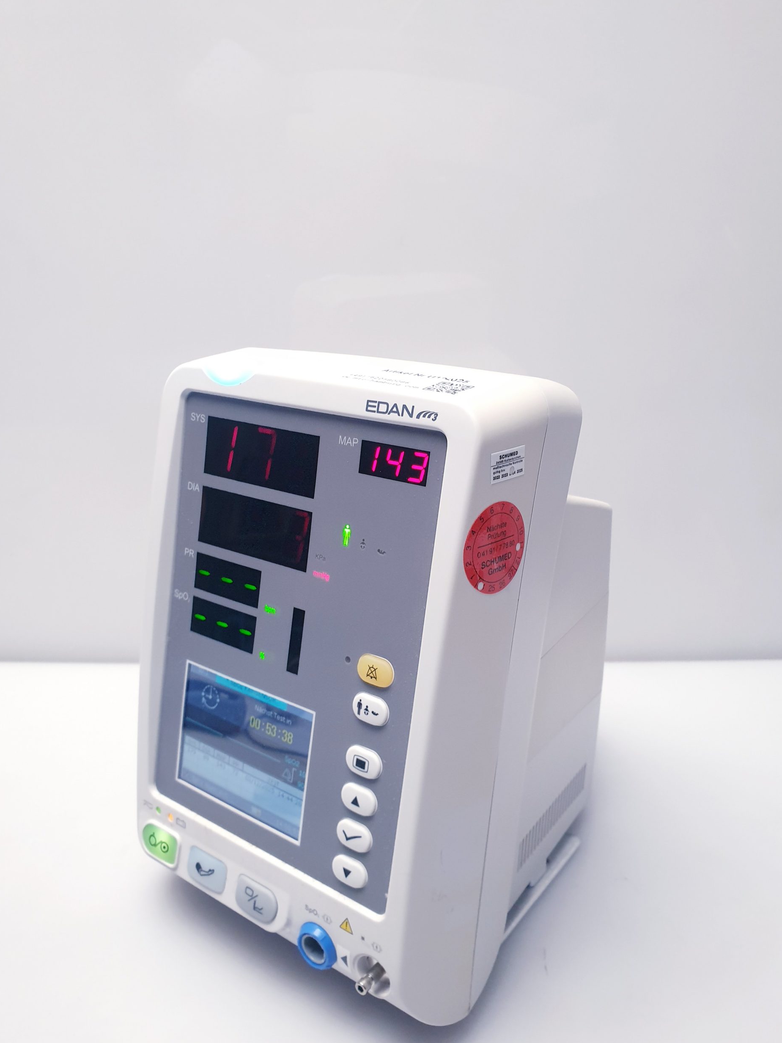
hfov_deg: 51.3
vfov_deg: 65.3
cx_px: 404
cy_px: 531
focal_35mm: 27
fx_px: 813
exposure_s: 1/100
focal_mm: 4.3
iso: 200
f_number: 2.4
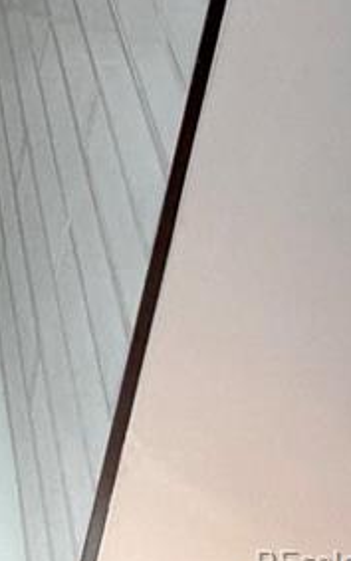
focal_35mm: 63
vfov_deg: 18.4
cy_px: -603
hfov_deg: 14.5
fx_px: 964
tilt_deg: -12.9
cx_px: -462
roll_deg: -2.6
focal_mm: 2.22
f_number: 2.2
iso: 250
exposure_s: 1/121
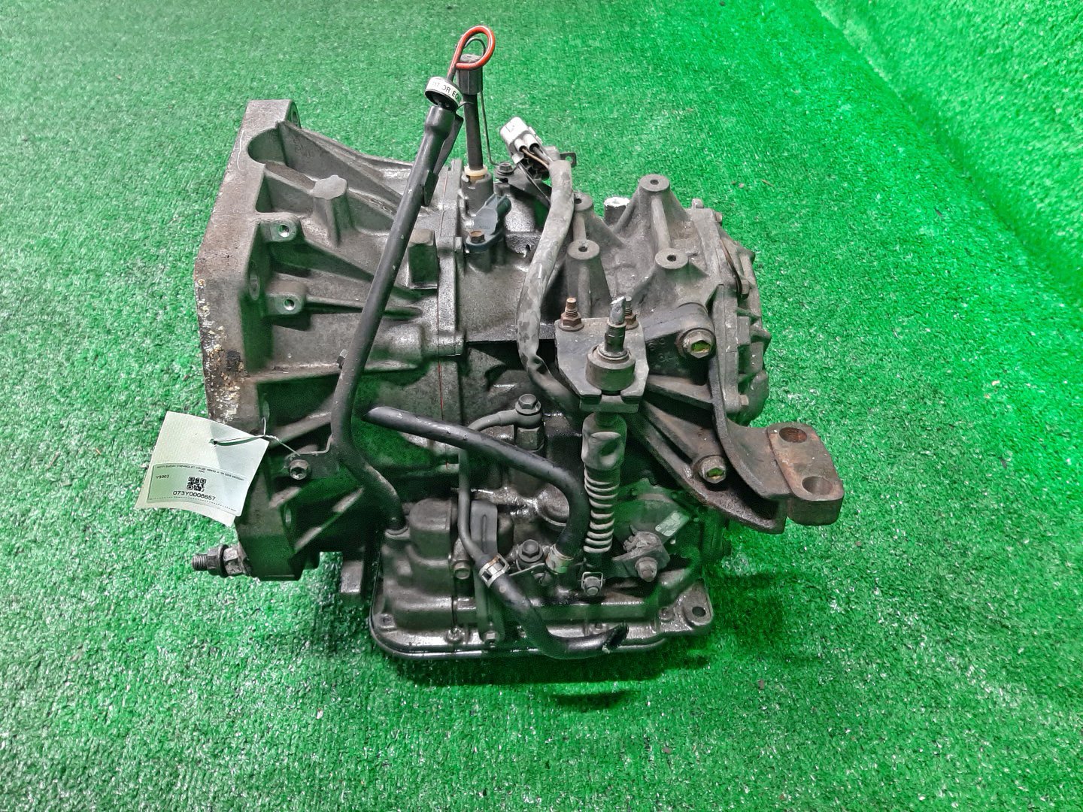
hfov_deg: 67.3
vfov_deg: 53.1
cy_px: 406
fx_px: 813
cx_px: 542
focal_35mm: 26
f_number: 1.7
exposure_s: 1/33
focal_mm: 3.93
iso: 203
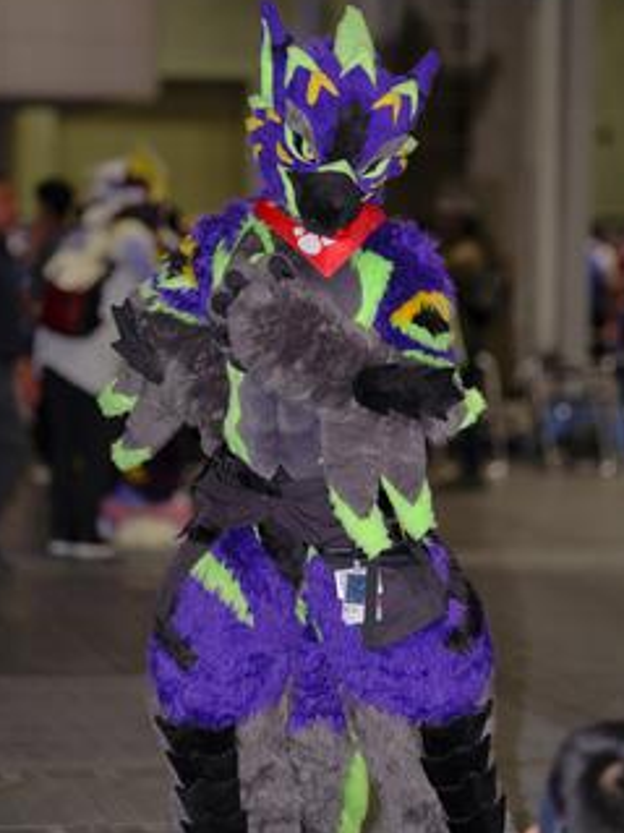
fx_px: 3151
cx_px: 334
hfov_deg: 11.3
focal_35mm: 131
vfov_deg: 15.1
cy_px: 381
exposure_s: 1/60
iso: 500
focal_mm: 110
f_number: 2
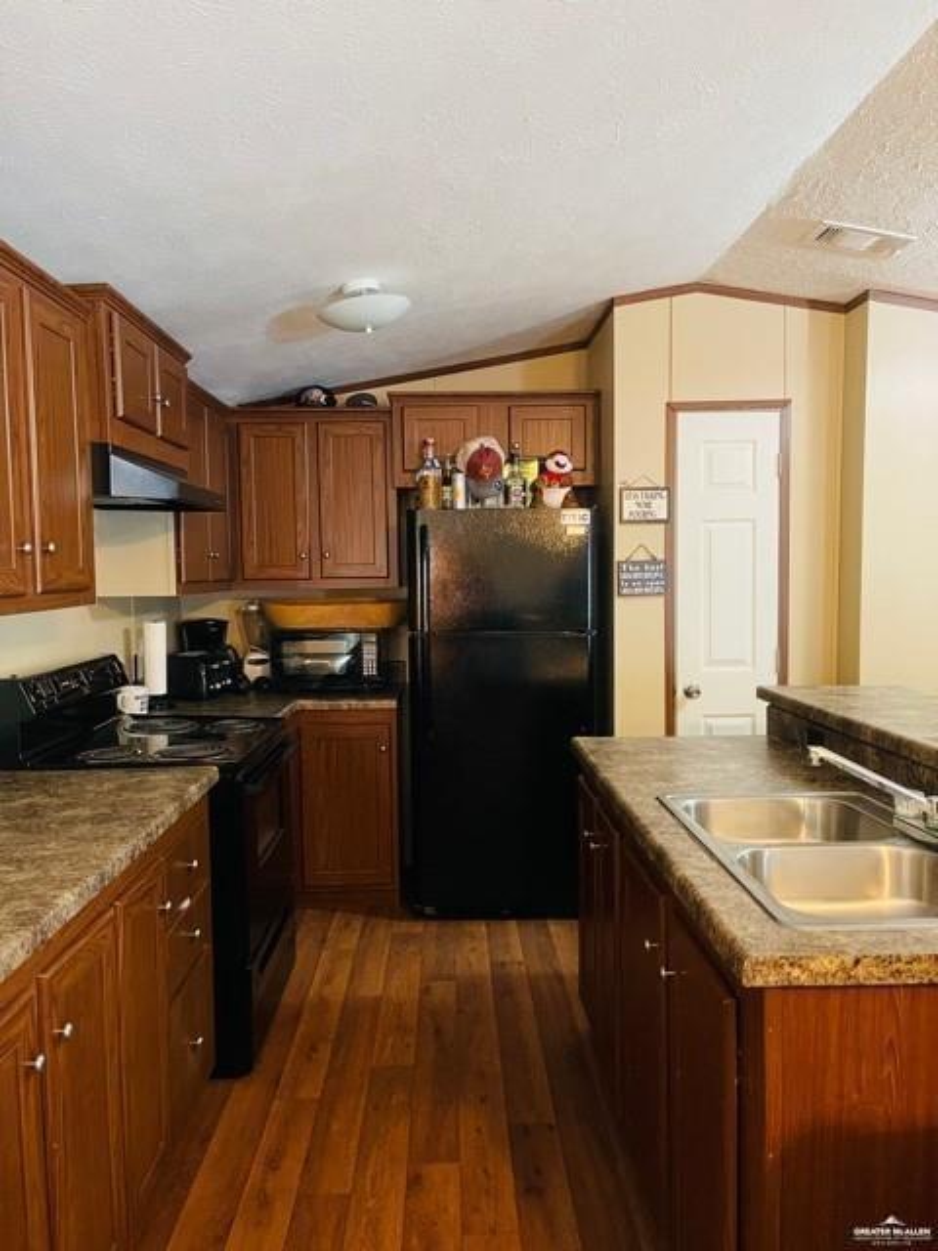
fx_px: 939
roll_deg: +1.3
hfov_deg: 53.1
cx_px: 469
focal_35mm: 26
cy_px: 626
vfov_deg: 67.3
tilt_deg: -3.5
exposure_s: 1/30
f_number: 1.6
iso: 640
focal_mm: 5.1
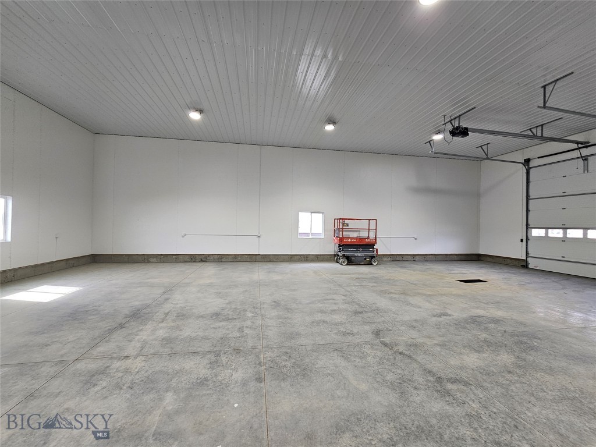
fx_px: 224
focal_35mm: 13
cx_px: 298
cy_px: 224
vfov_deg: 89.9
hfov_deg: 106.2
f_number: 2.2
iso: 50
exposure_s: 1/60
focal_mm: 2.2
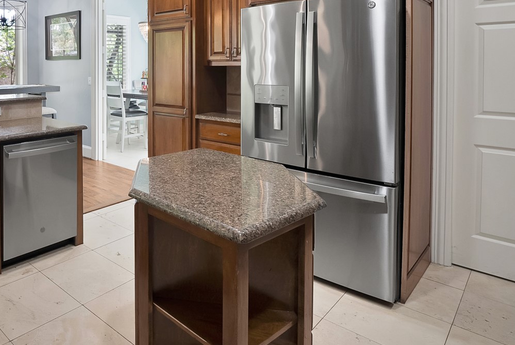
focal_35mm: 24
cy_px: 63
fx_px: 344
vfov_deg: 49.7
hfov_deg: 64.7
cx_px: 79
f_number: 9
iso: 640
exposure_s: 1/8
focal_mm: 12
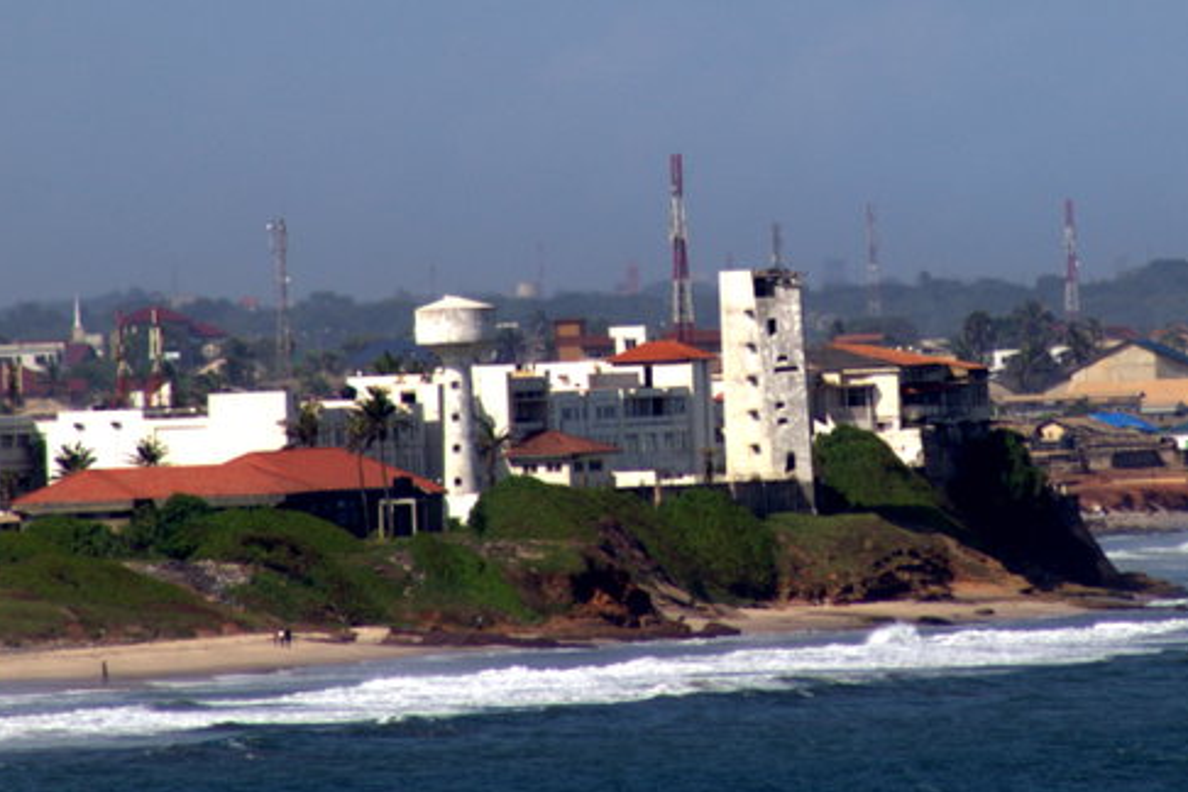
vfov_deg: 1.2
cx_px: 735
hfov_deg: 1.8
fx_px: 38244
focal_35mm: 1159
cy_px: 211
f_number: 8
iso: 100
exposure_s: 1/500
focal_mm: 300
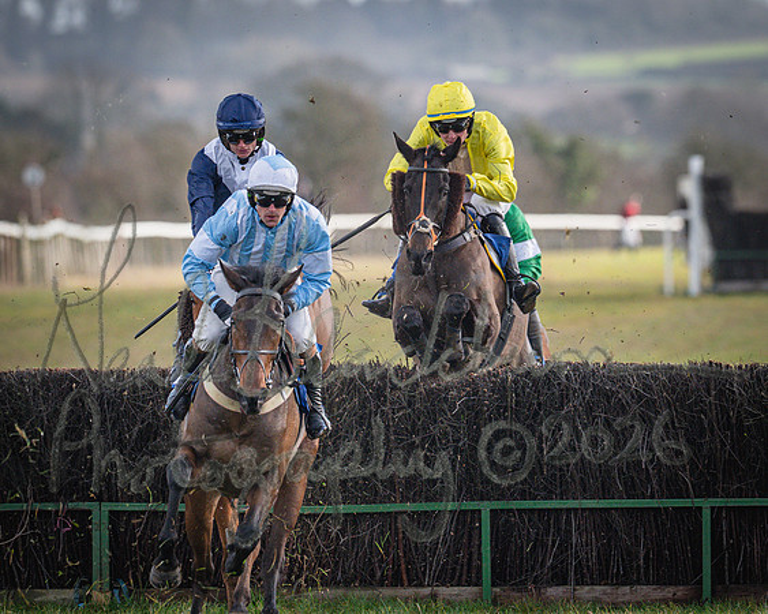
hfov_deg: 2.5
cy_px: 258
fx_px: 17796
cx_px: 337
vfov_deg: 2.0
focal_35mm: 783
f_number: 5
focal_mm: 400
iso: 800
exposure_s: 1/2000
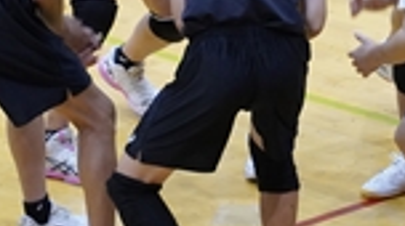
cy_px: -64
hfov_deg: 5.4
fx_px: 4257
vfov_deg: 3.0
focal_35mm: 397
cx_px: 213
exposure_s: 1/160
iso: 3200
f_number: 5.6
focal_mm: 96
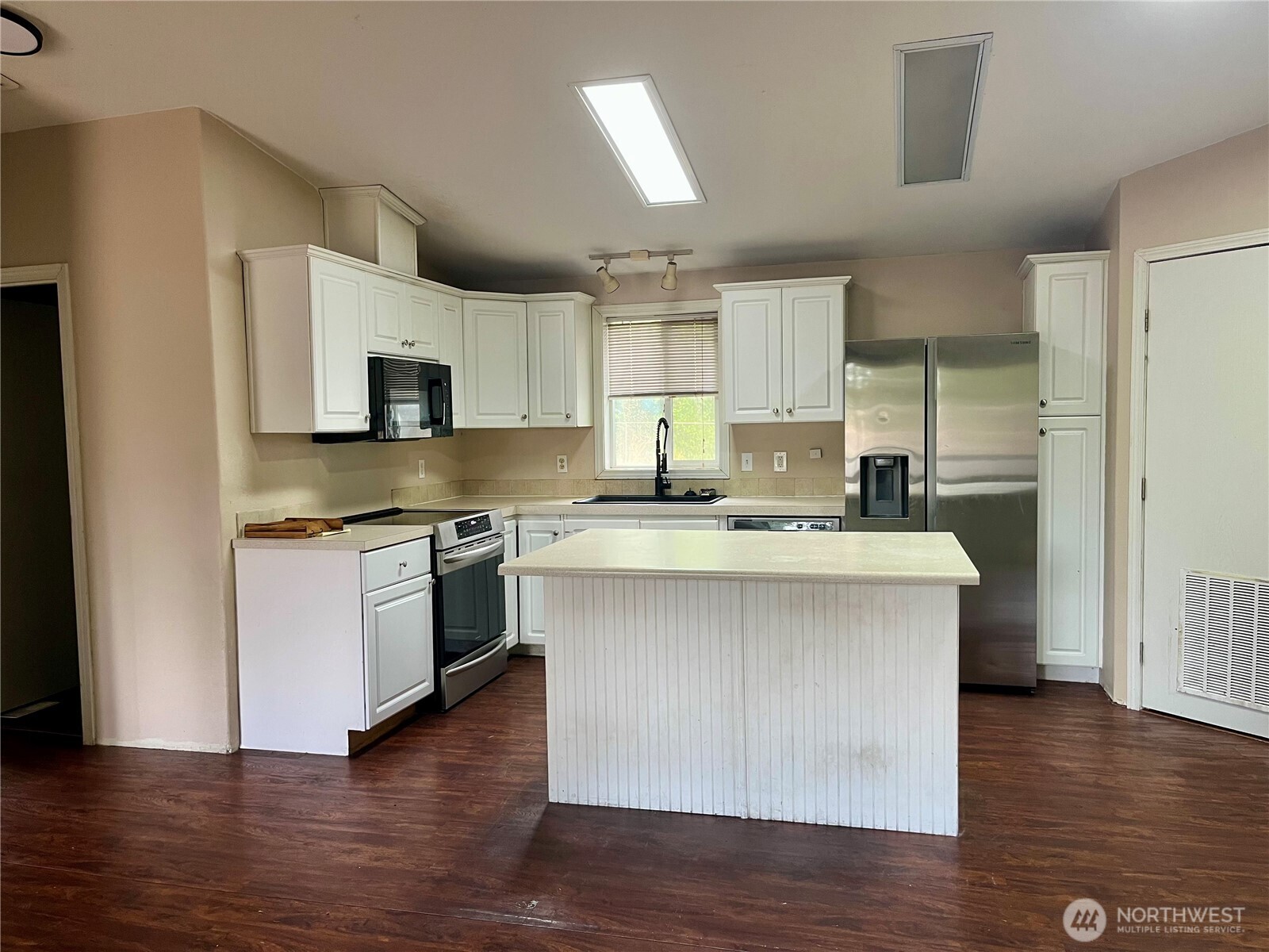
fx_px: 953
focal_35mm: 26
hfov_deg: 67.3
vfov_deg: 53.1
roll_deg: +1.6
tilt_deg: -3.8
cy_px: 476
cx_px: 634
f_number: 1.6
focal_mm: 5.1
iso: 100
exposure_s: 1/60
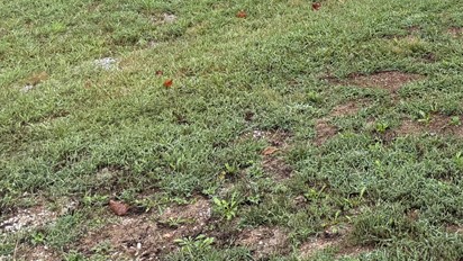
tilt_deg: -4.6
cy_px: -163
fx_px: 798
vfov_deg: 16.4
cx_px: 483
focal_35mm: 65
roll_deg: +0.0
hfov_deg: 29.7
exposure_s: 1/1653
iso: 100
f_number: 1.78
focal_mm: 6.76
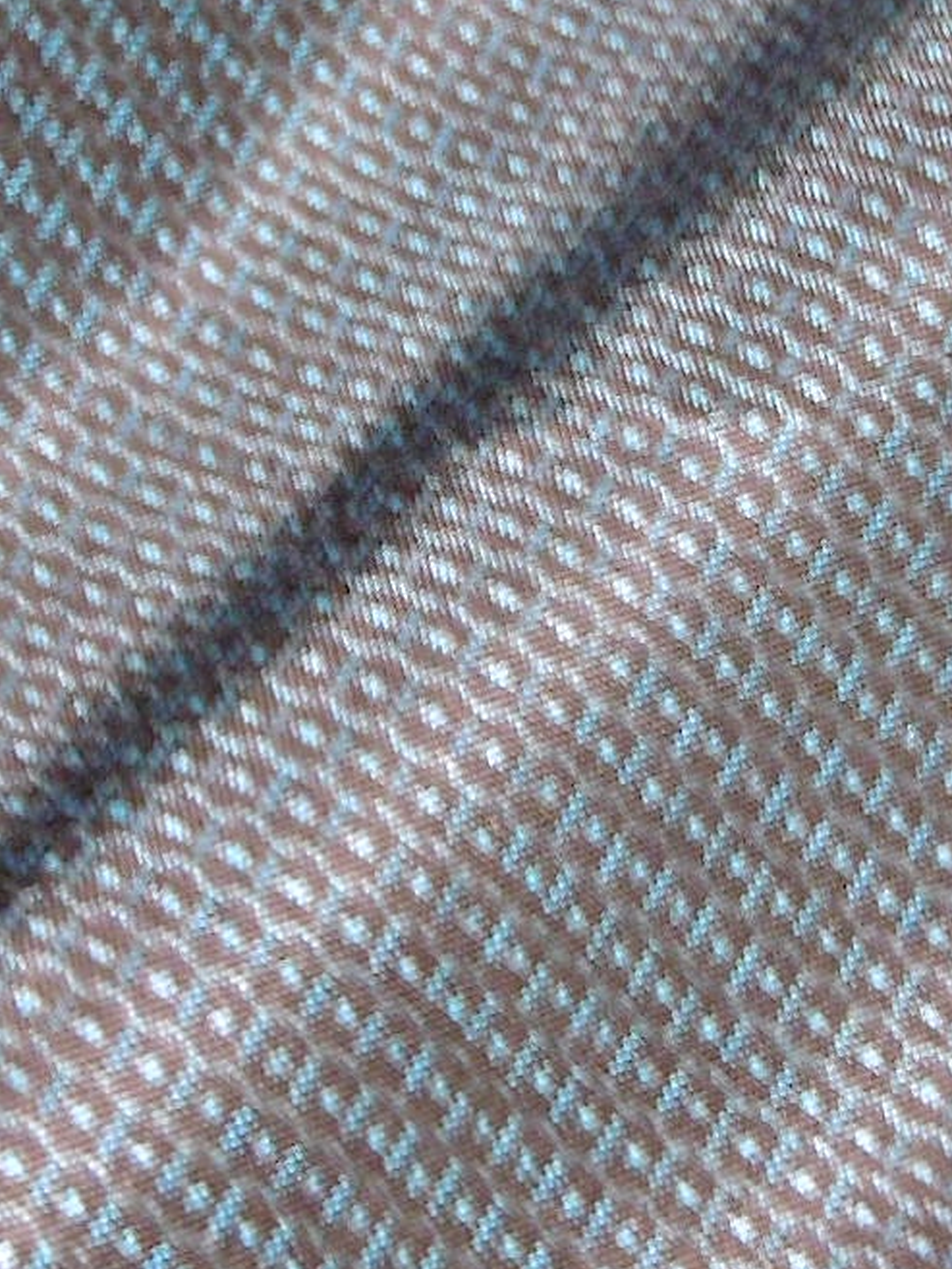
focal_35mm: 134
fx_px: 4912
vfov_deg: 14.7
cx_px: 770
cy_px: 506
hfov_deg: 11.0
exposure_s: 1/3
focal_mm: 7.7
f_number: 3.8
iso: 200
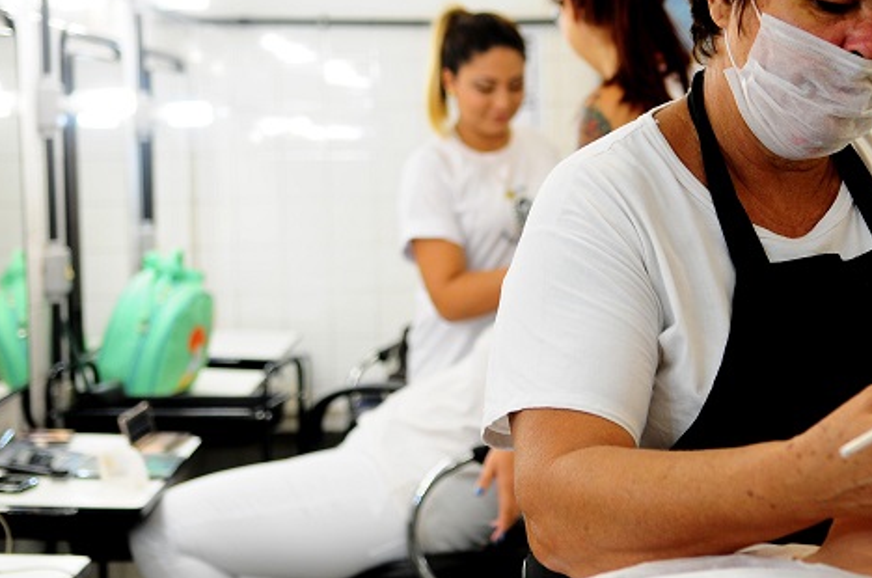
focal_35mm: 77
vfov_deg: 17.6
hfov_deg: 26.1
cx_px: 628
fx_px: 1861
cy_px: 244
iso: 320
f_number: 2.8
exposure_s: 1/100
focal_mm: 32
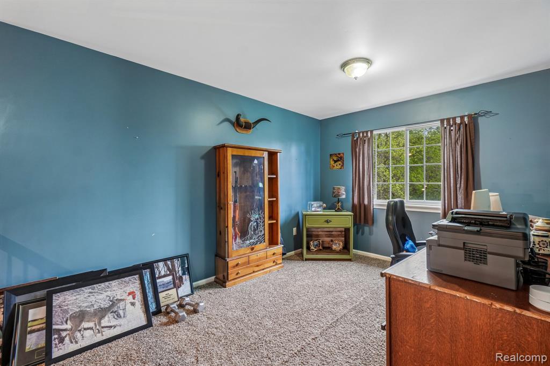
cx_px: 275
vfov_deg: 77.3
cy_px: 183
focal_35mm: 15
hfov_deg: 100.4
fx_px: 229
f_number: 8
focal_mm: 10
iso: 400
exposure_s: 1/4
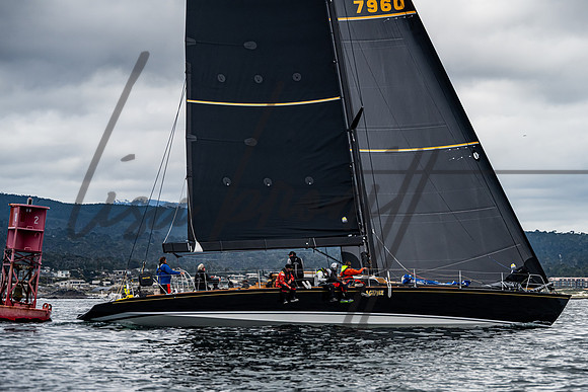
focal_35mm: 175
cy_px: 209
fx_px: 2860
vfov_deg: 7.8
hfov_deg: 11.7
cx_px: 325
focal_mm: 155
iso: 640
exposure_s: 1/2500
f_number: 7.6
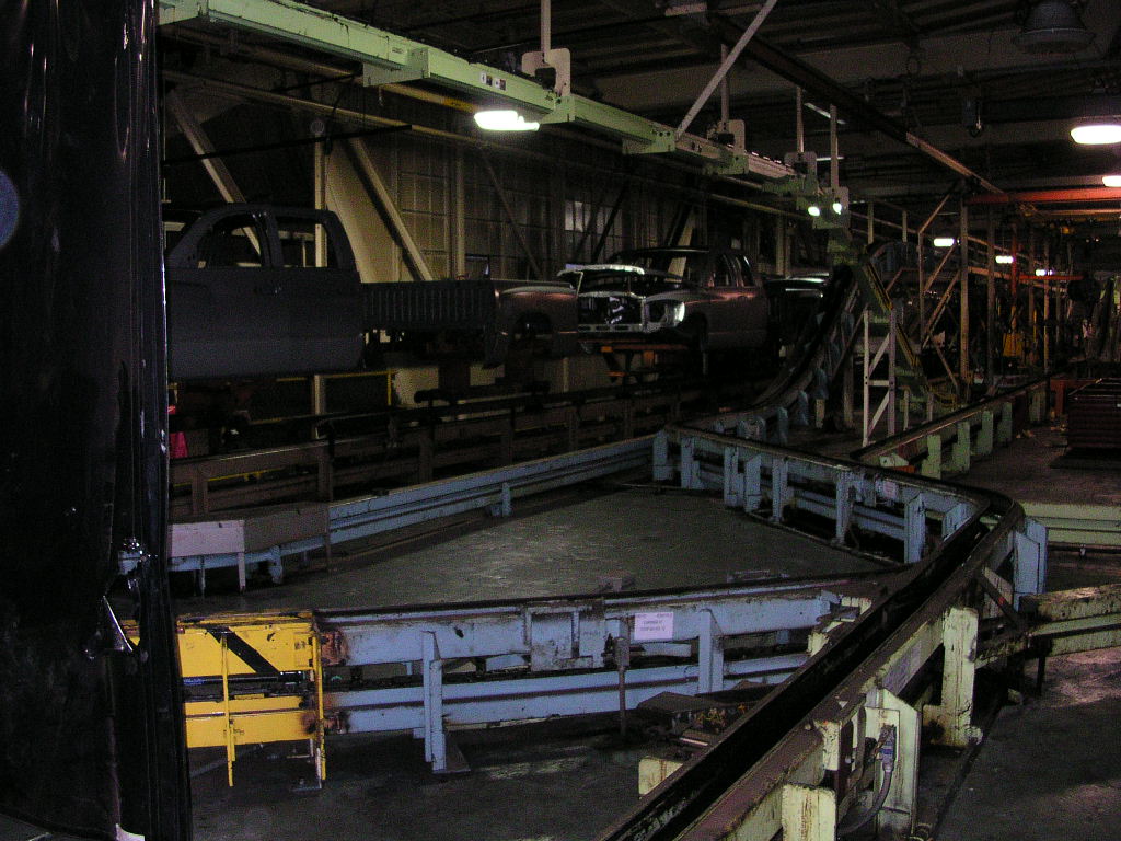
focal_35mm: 37
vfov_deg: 38.7
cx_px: 560
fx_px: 1198
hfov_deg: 50.1
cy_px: 420
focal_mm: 5.6
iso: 400
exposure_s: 1/60
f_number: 2.7
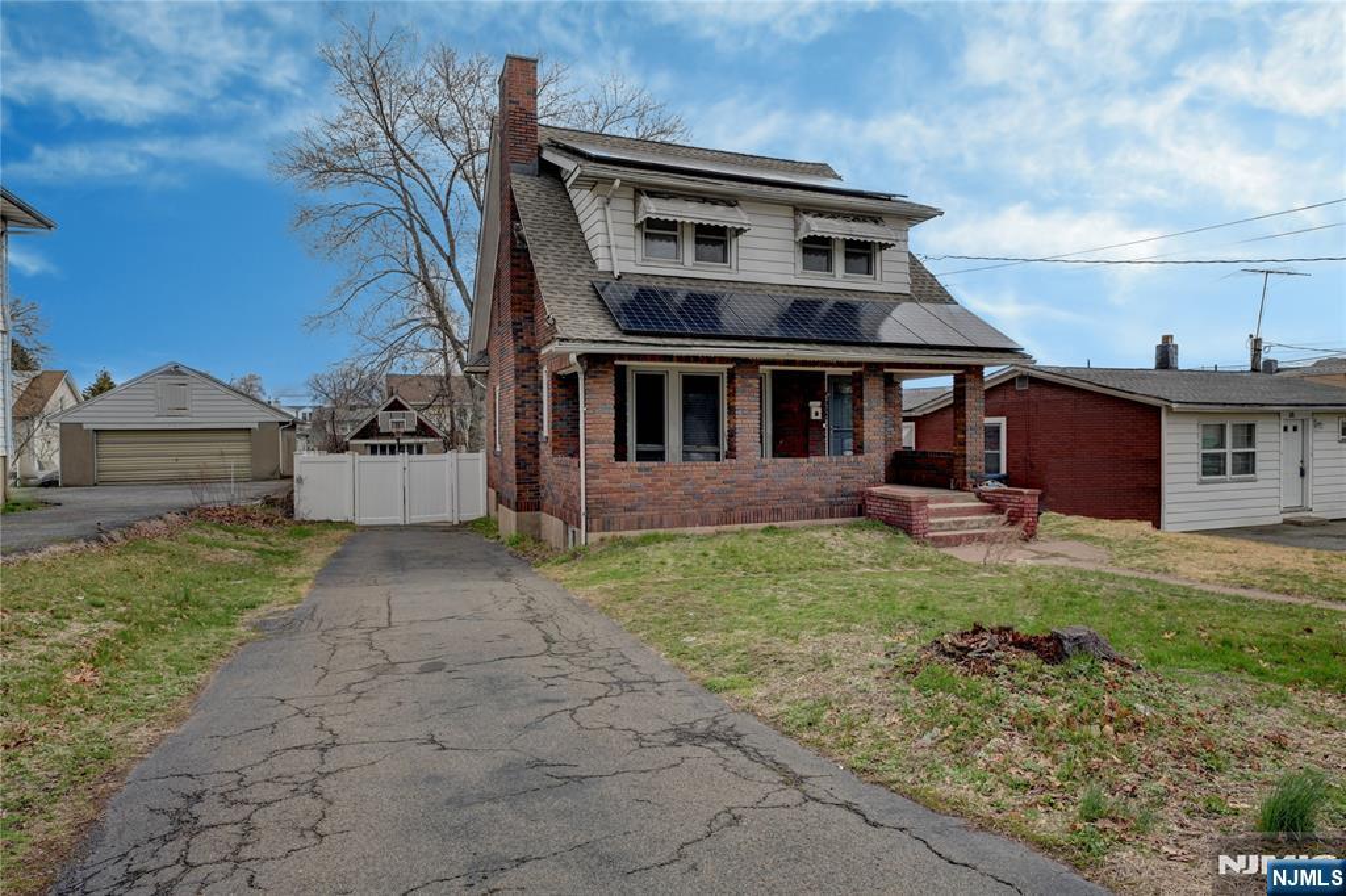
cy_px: 448
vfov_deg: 61.9
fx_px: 747
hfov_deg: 84.0
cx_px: 673
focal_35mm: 20
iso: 250
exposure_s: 1/200
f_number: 9
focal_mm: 20
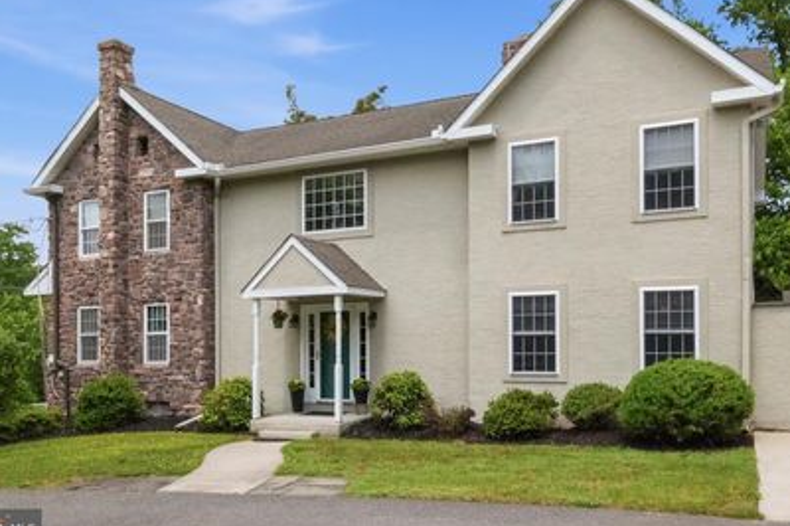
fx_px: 658
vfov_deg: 43.4
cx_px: 429
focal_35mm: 30
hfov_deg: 61.9
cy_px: 215
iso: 1250
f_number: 22
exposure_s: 1/2000
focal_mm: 16
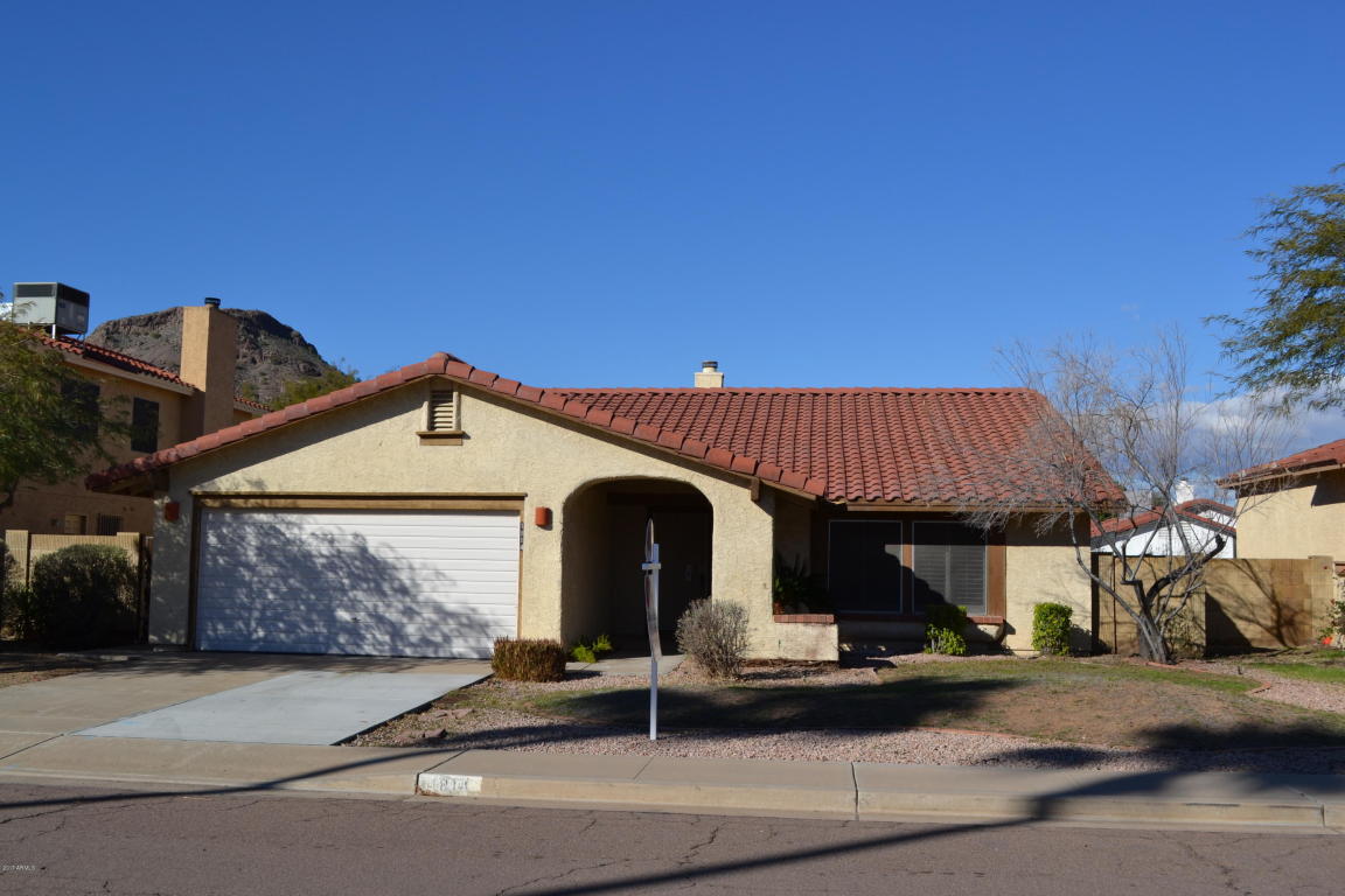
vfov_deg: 36.9
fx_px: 1345
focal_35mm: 36
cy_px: 448
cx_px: 672
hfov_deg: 53.1
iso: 100
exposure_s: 1/400
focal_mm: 24
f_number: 10
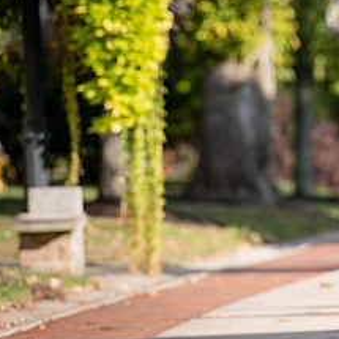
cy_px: 119
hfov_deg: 2.5
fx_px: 7634
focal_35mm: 689
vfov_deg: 2.5
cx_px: 446
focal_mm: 300
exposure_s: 1/640
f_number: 5
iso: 200
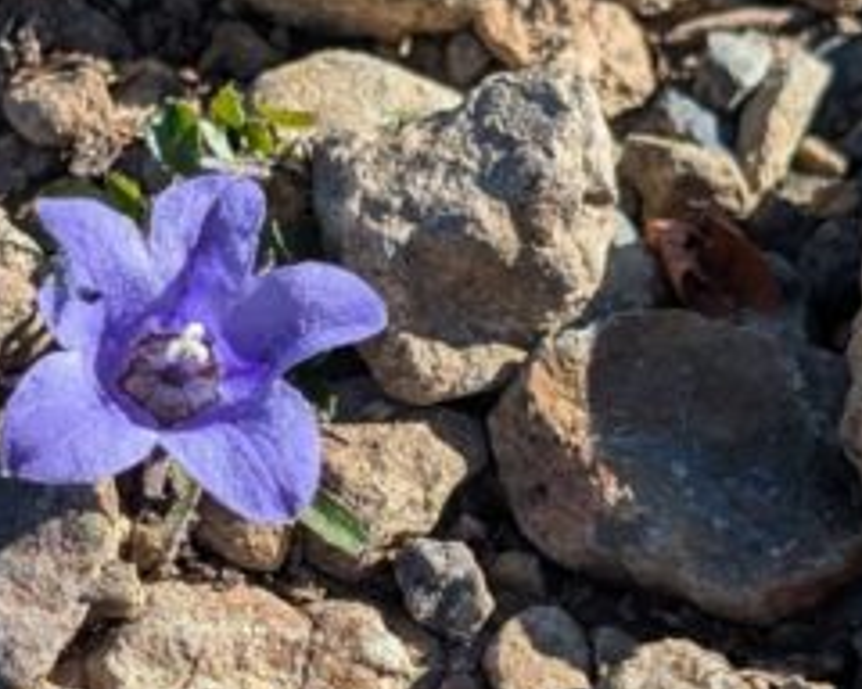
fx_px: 3903
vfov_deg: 10.1
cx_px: 212
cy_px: 395
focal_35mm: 153
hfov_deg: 12.6
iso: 20
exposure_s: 1/869
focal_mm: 6.9
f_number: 1.68
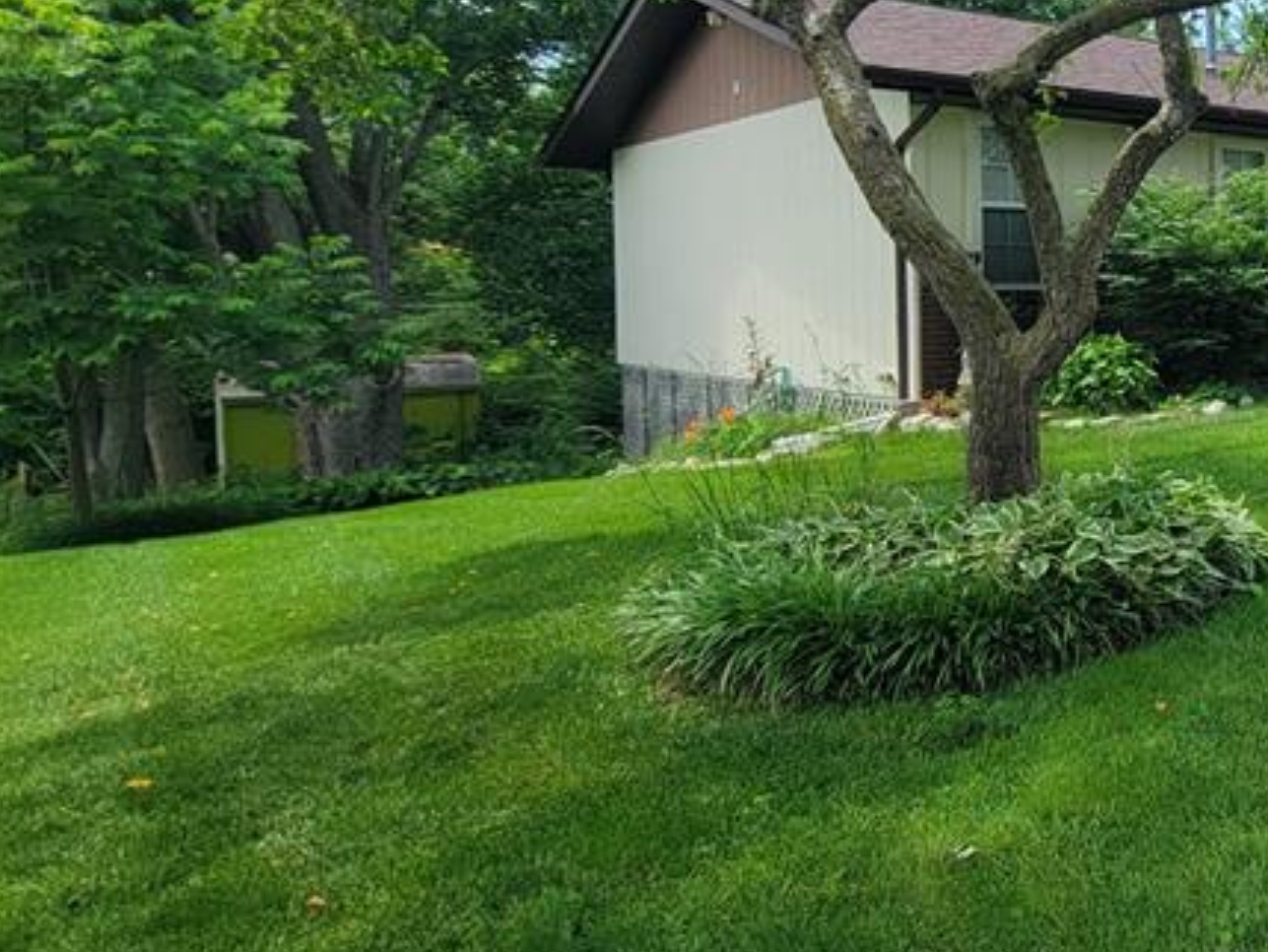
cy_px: 266
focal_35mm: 31
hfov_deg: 41.6
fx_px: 1136
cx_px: 1490
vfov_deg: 44.3
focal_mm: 2.2
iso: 50
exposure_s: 1/711
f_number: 2.2
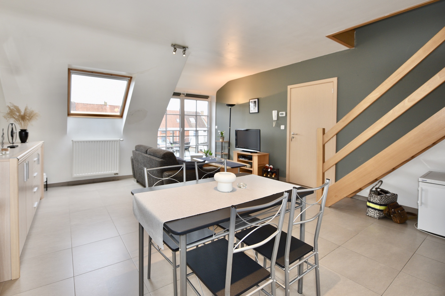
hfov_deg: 104.3
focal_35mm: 14
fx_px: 173
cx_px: 222
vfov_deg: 81.2
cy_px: 148
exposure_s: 1/60
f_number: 3.5
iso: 200
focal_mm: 14
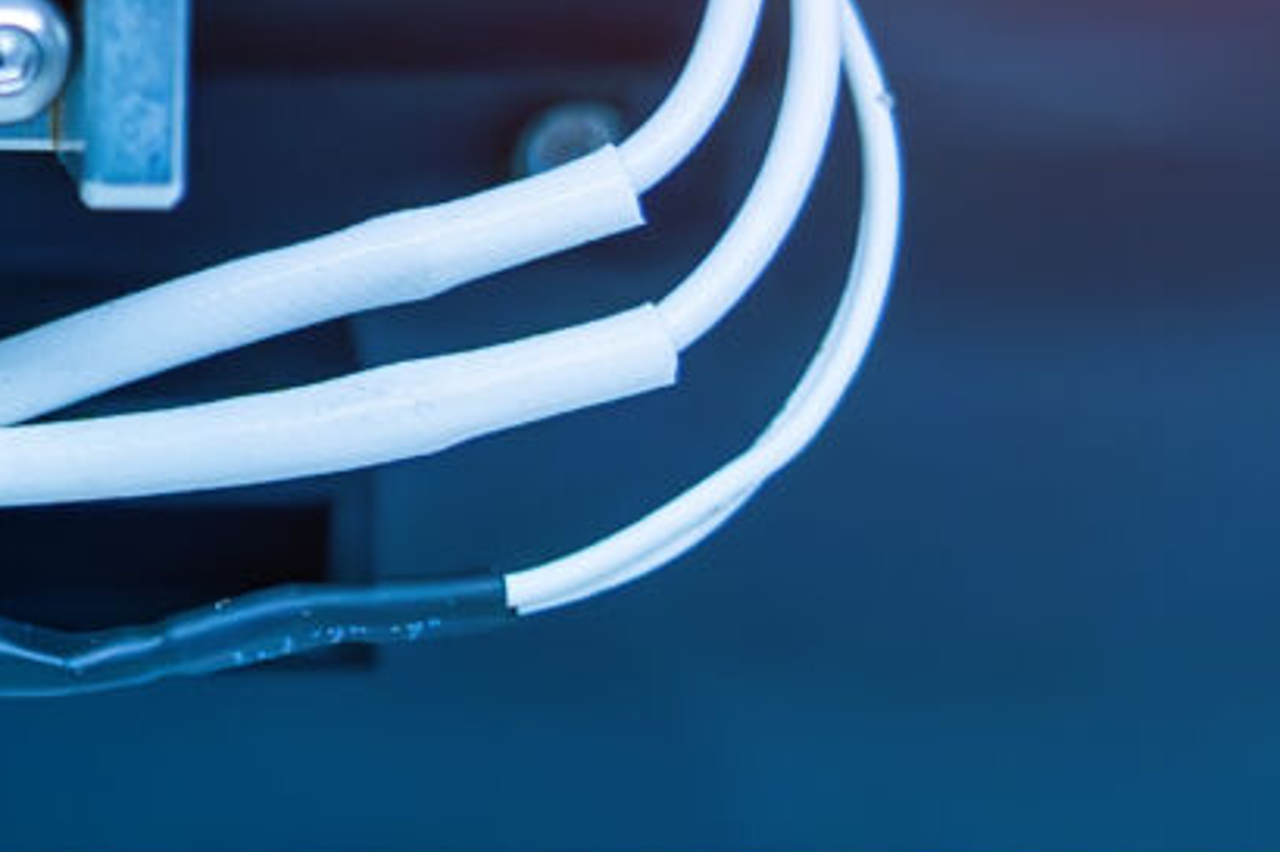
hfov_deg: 7.9
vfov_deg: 5.4
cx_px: -603
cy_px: -23
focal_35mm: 256
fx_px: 9098
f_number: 3.2
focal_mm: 42
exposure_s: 1/320
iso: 2000
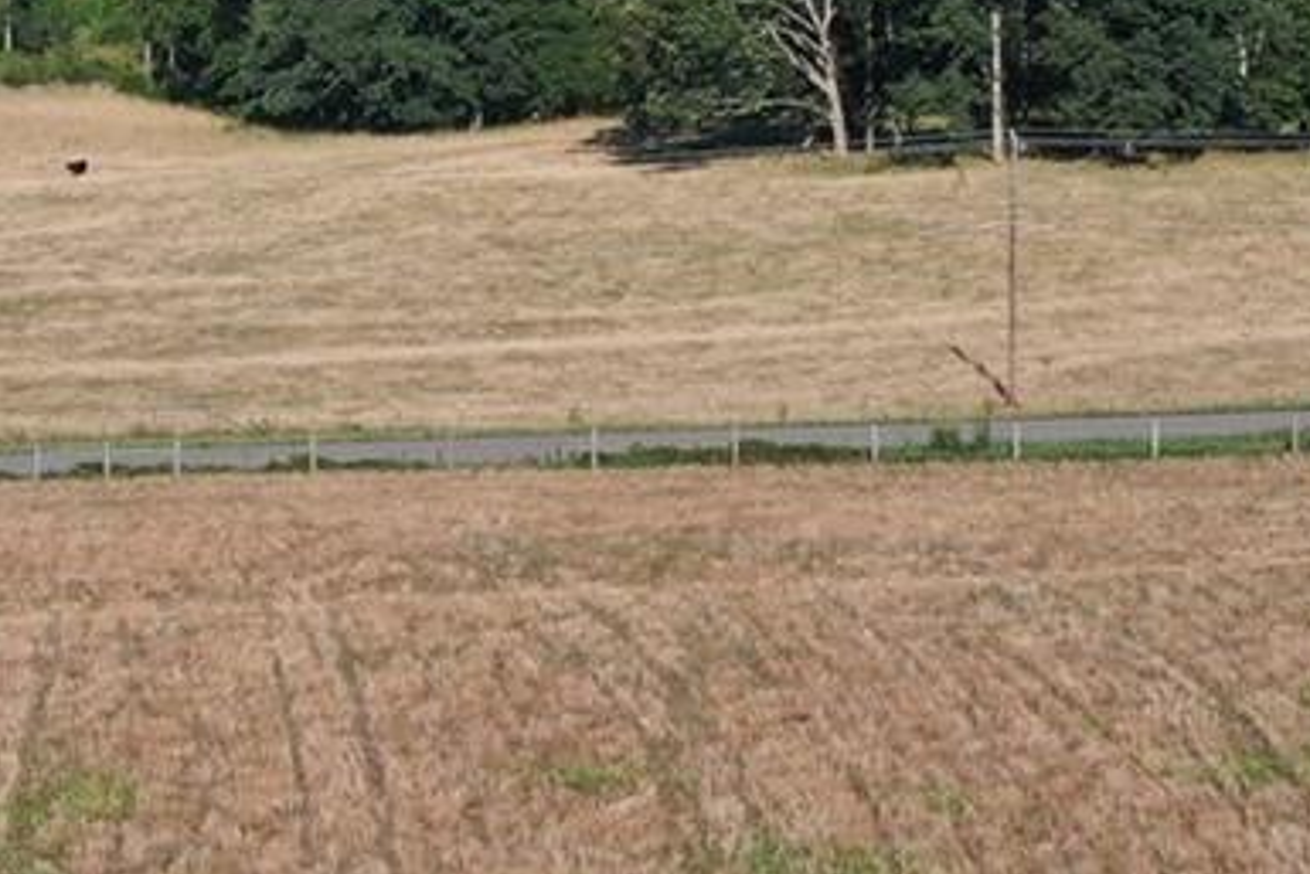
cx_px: -61
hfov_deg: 13.5
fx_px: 5424
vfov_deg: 9.2
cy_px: 43
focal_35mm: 149
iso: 100
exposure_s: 1/500
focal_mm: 10.26
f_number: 5.6
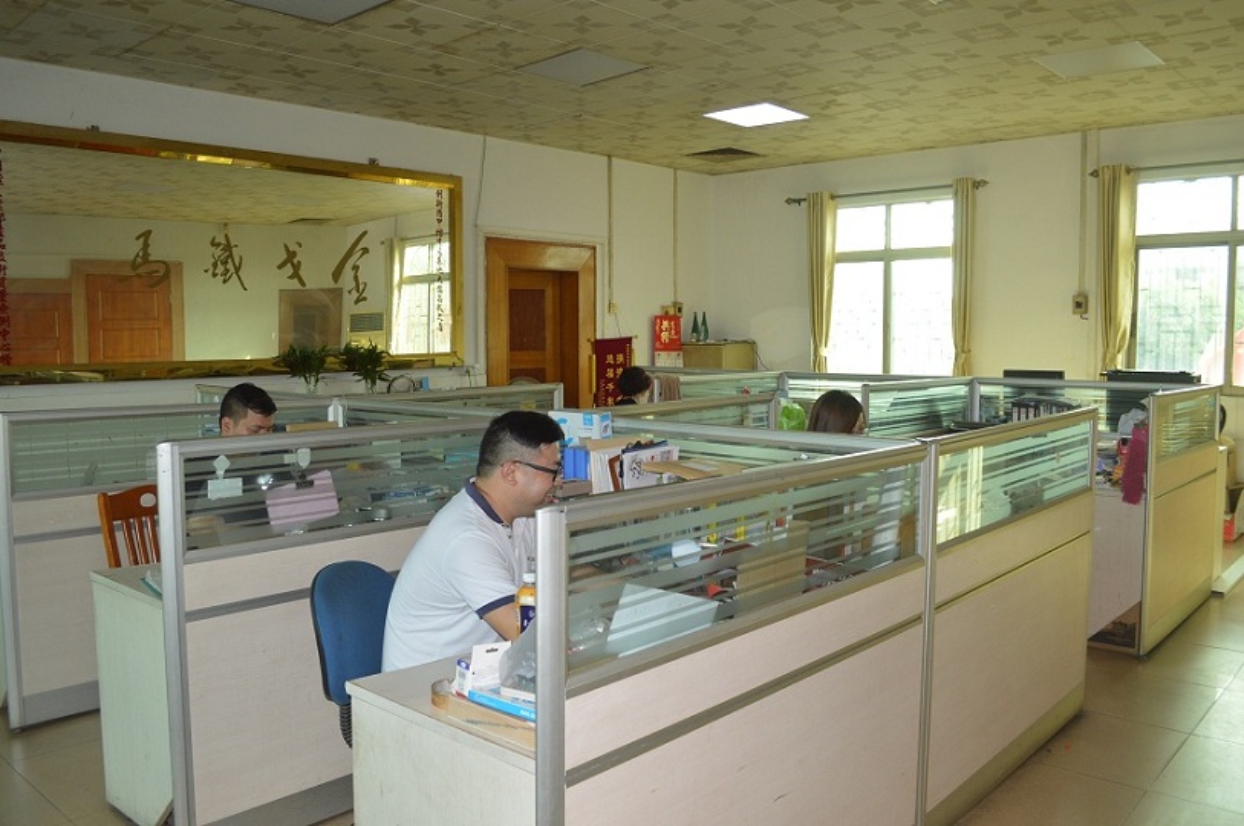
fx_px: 932
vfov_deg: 47.8
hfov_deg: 67.4
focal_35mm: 27
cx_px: 622
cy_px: 413
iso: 400
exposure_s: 1/125
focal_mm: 18
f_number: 4
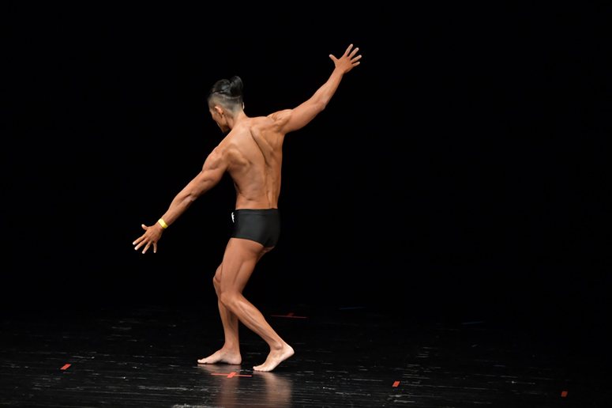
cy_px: 204
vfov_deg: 5.4
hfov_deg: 8.1
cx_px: 306
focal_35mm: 255
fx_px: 4333
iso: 3200
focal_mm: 170
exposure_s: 1/400
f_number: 5.6
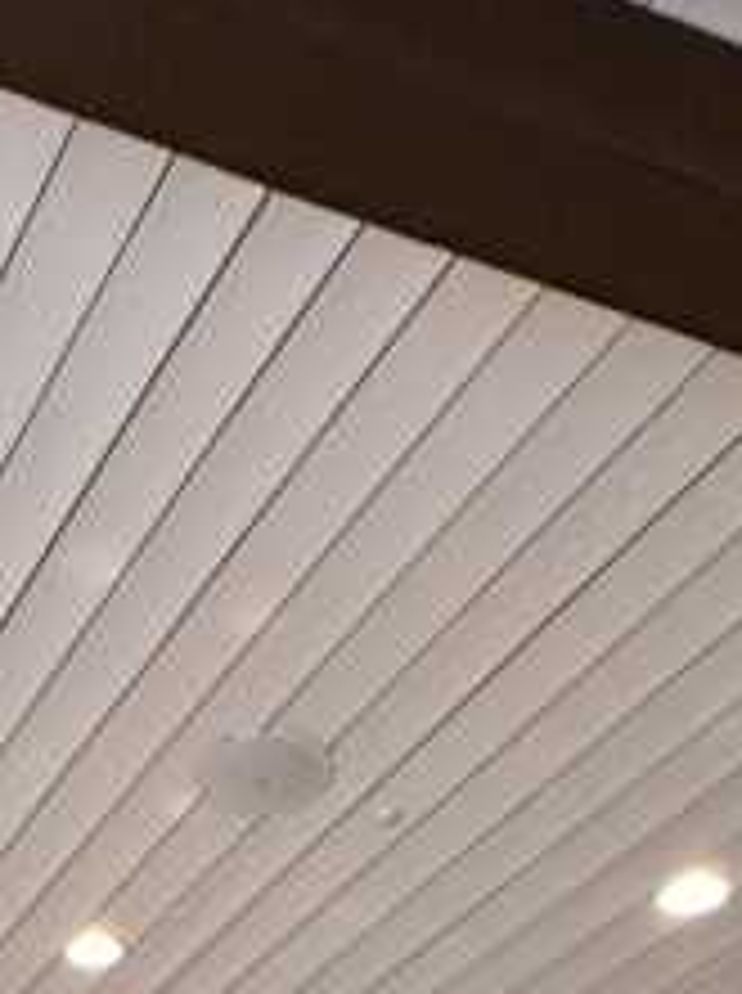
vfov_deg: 19.3
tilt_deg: -1.0
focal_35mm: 65
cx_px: -360
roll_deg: -0.6
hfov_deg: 19.7
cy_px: 1930
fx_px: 1863
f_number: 2.2
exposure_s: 1/60
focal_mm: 2.22
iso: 320
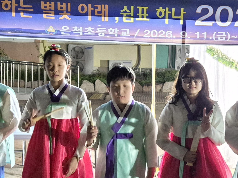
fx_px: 488
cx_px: 182
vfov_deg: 20.7
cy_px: 94
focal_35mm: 71
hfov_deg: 27.0
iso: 1600
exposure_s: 1/24
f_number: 1.8
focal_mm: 5.4
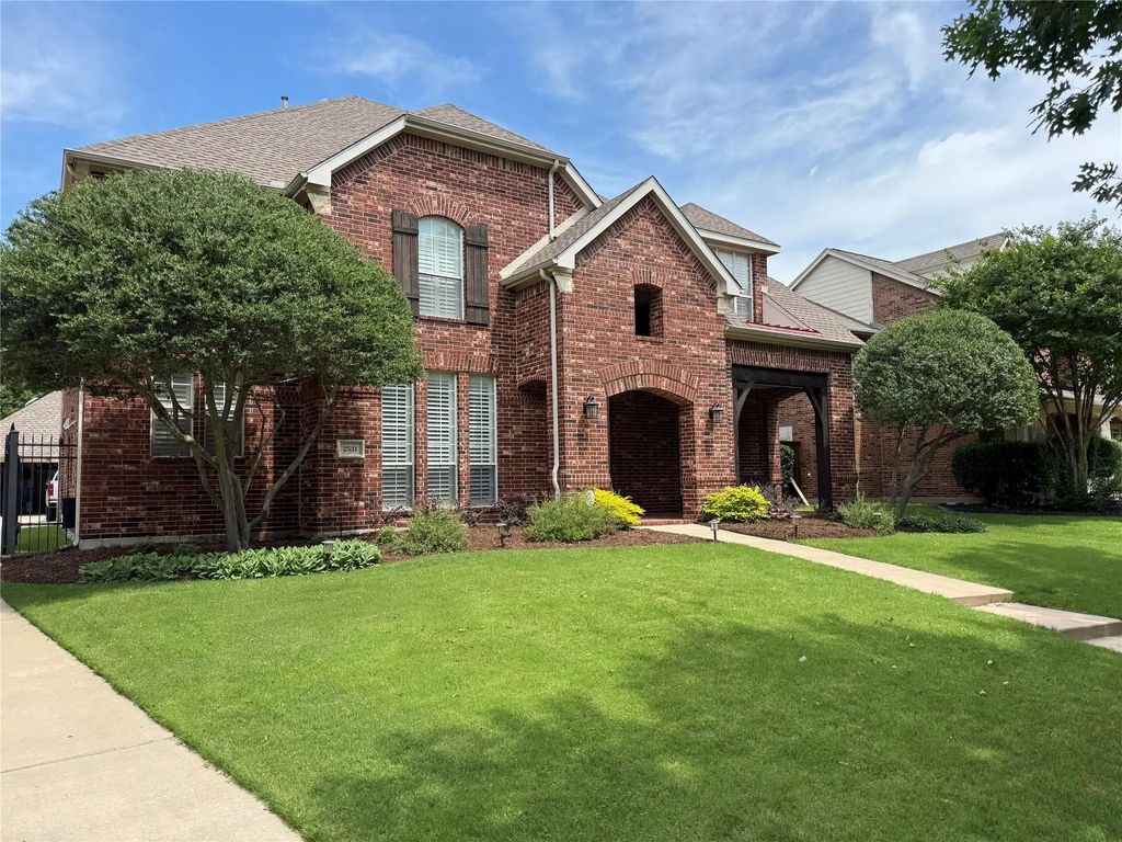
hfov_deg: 71.6
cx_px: 561
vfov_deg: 56.8
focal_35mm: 24
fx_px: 778
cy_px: 421
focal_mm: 6.76
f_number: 1.78
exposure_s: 1/2506
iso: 80
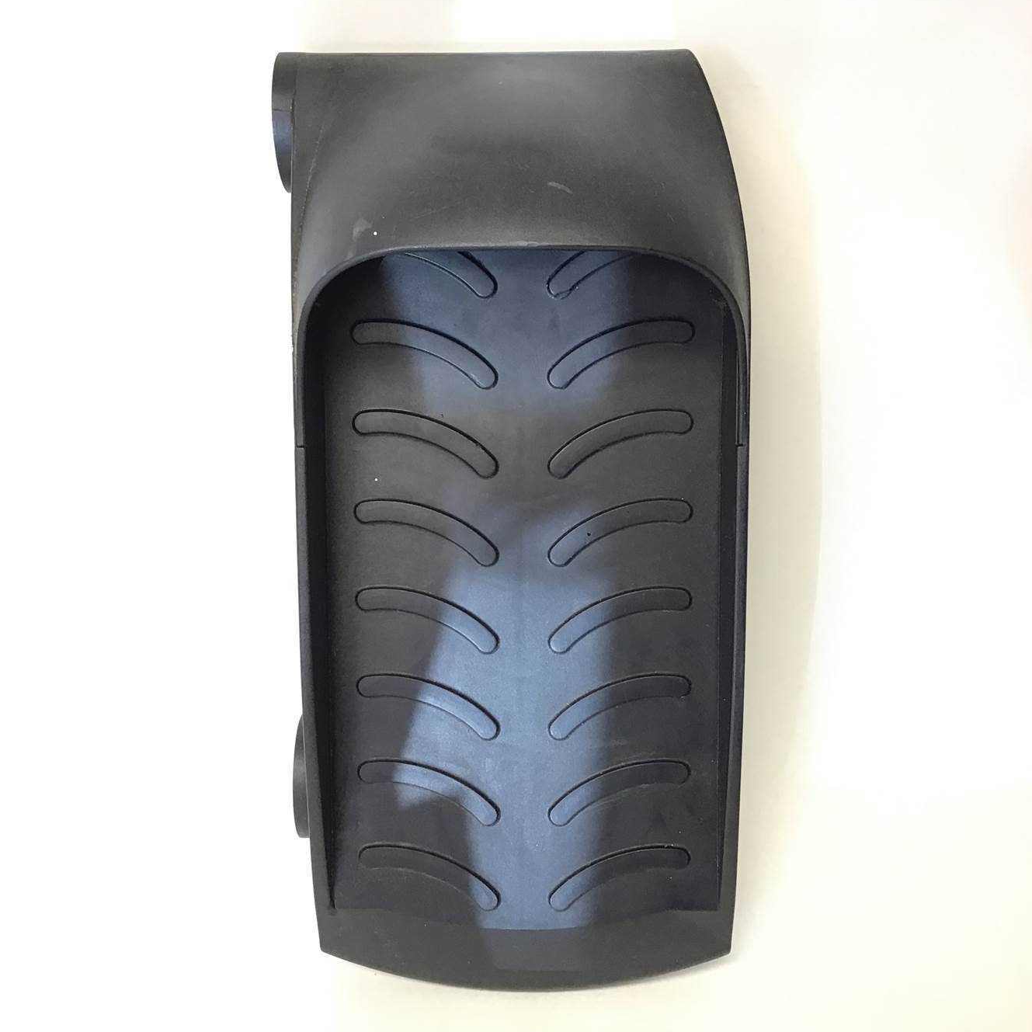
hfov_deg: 44.9
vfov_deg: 44.9
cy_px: 517
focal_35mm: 37
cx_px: 506
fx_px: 1248
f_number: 2.4
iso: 50
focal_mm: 3.3
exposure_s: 1/30
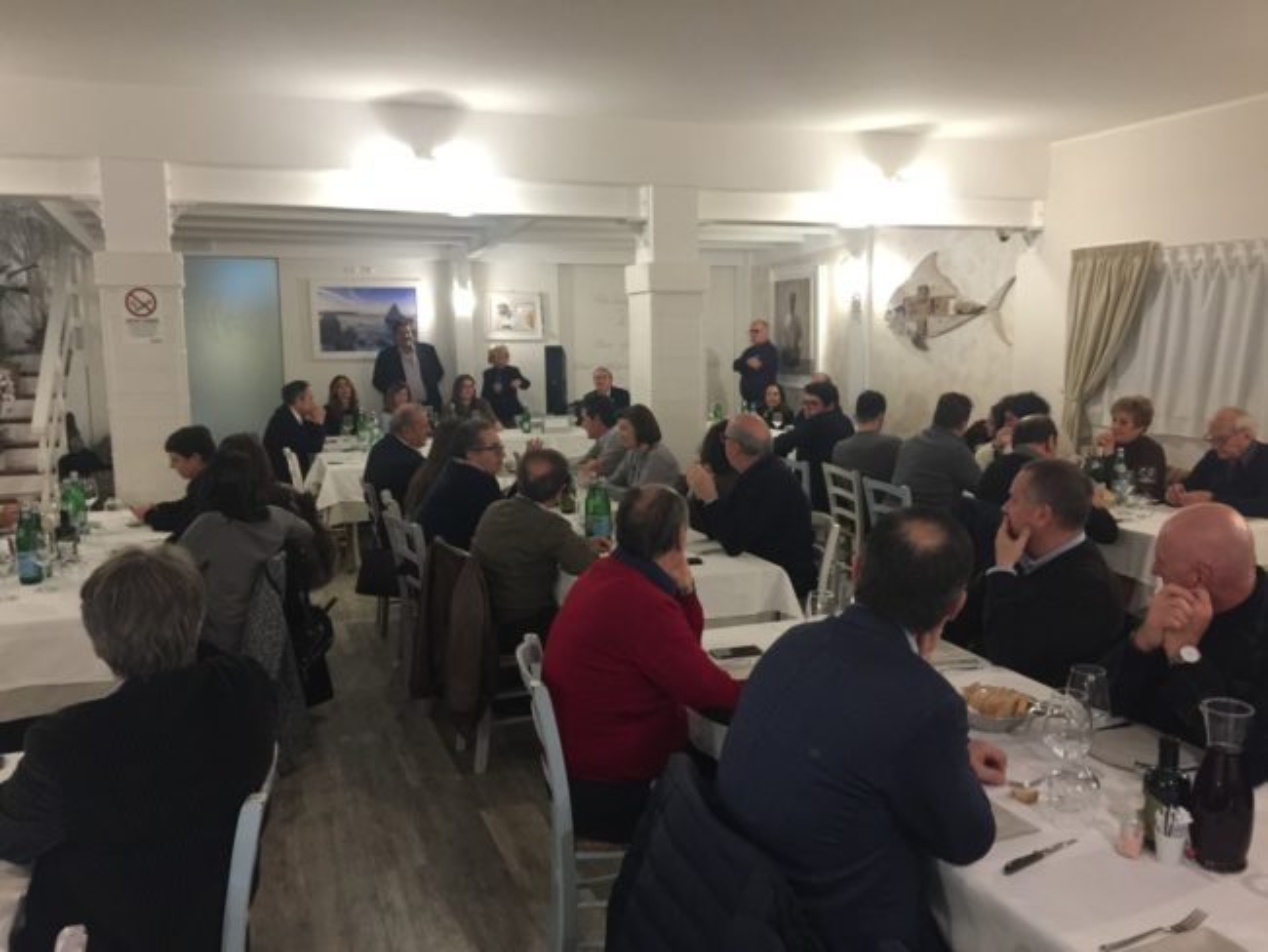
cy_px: 476
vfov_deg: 48.3
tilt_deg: -7.1
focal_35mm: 29
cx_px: 634
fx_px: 1063
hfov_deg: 61.6
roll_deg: -0.1
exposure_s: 1/17
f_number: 2.2
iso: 160
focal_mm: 4.15
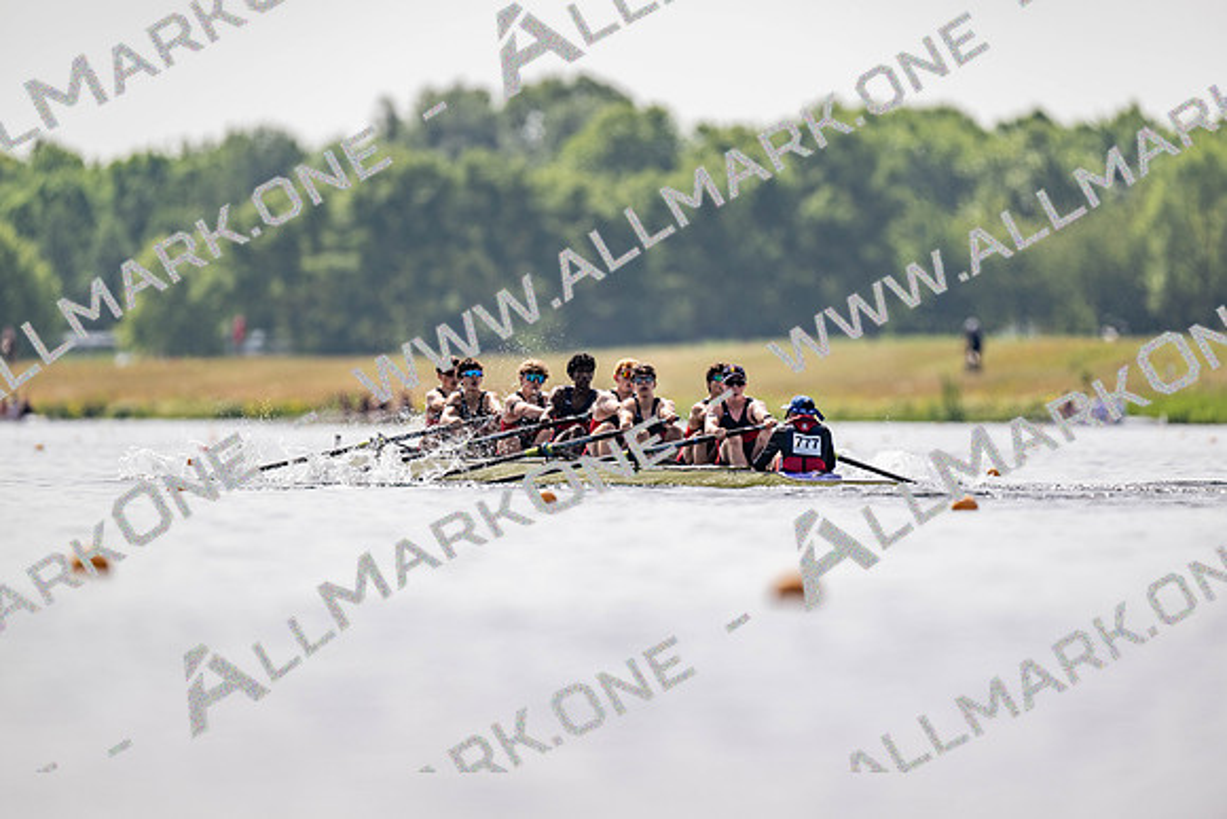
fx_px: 20454
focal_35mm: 600
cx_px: 614
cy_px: 410
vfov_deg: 2.3
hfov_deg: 3.4
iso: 110
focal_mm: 600
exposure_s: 1/2500
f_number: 4
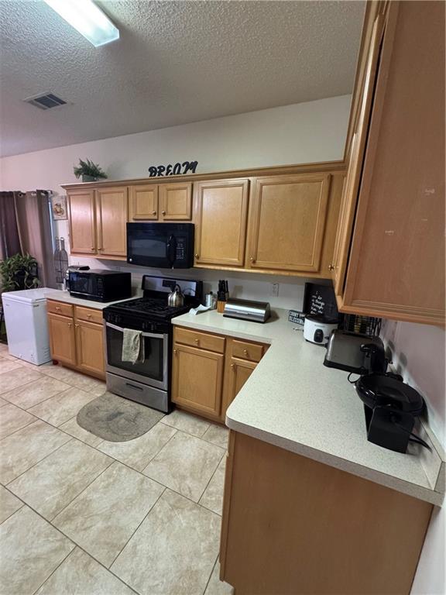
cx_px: 223
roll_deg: -3.1
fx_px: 241
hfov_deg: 85.7
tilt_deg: -10.3
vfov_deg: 102.1
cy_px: 298
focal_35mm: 14
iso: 800
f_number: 2.2
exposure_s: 1/60
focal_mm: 2.22
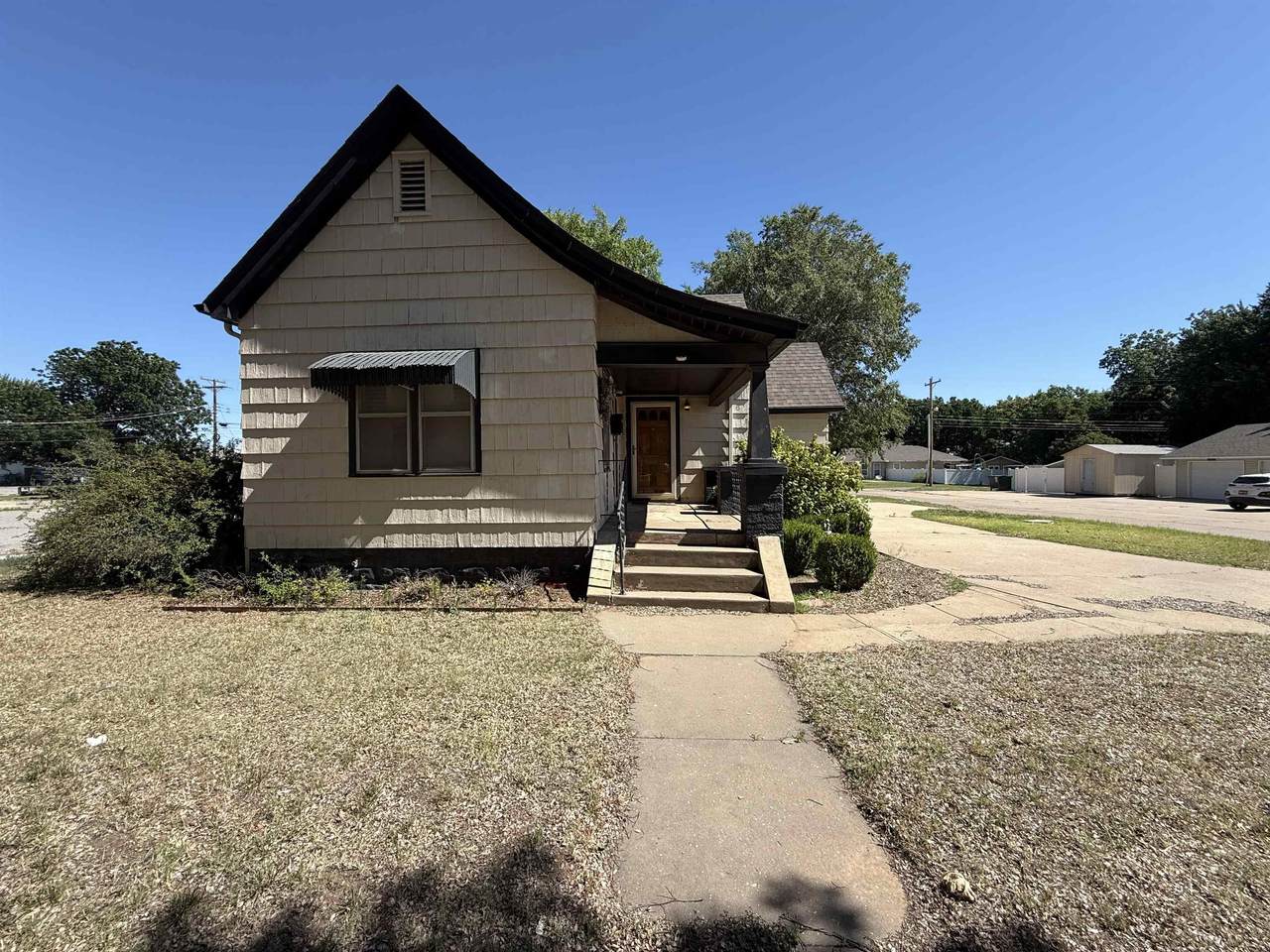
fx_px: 514
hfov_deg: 102.1
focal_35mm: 14
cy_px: 476
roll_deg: +0.9
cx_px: 635
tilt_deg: +0.0
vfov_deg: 85.7
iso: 50
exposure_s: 1/1259
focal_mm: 2.22
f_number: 2.2
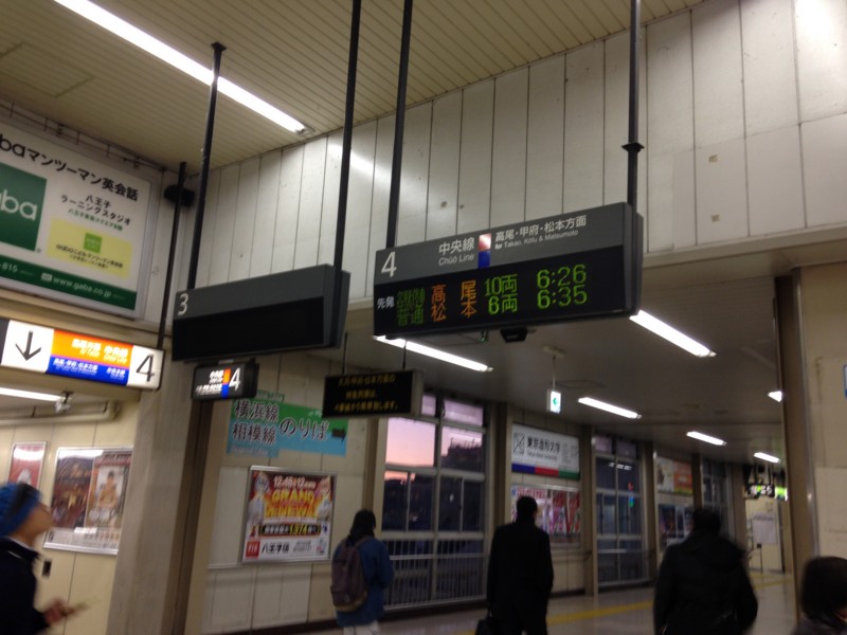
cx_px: 424
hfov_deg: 55.4
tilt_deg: +12.2
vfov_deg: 42.9
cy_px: 318
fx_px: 807
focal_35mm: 33
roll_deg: -3.4
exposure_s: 1/20
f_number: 2.4
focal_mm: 4.12
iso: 50
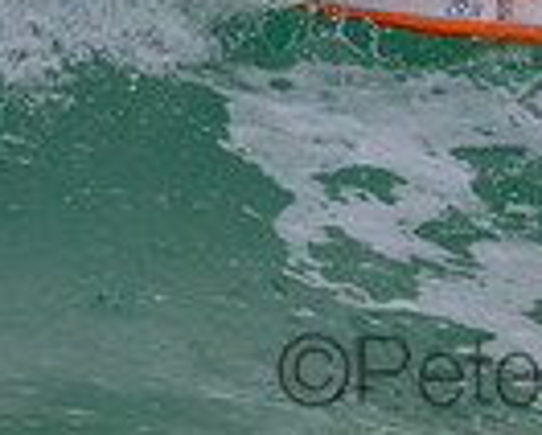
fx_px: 52885
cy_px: -310
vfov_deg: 0.5
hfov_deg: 0.6
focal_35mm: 3292
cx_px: 595
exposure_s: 1/2000
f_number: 11
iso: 9000
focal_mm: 800
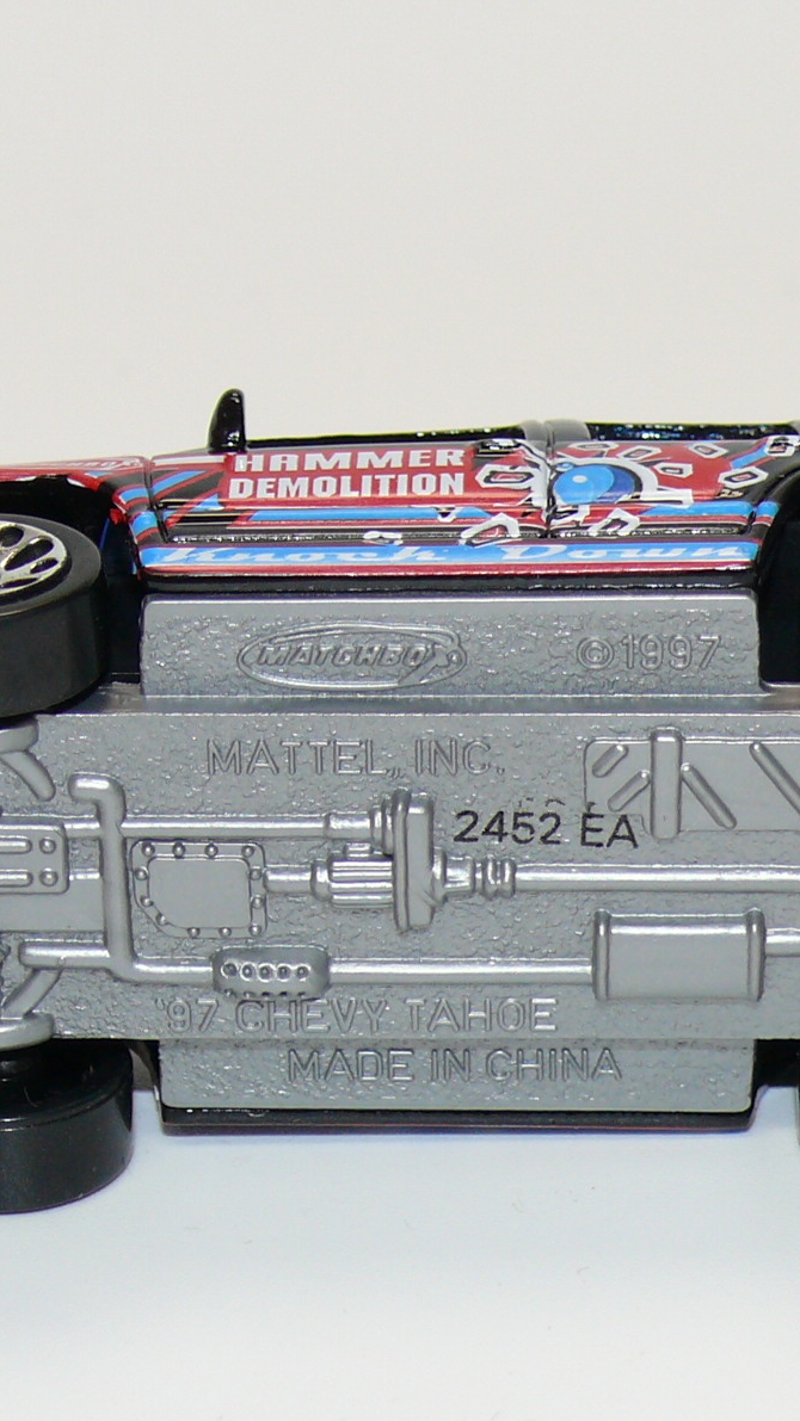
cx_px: 528
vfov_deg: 13.4
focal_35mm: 161
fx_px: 6071
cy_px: 709
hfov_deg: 7.5
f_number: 4
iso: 100
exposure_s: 1/30
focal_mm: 14
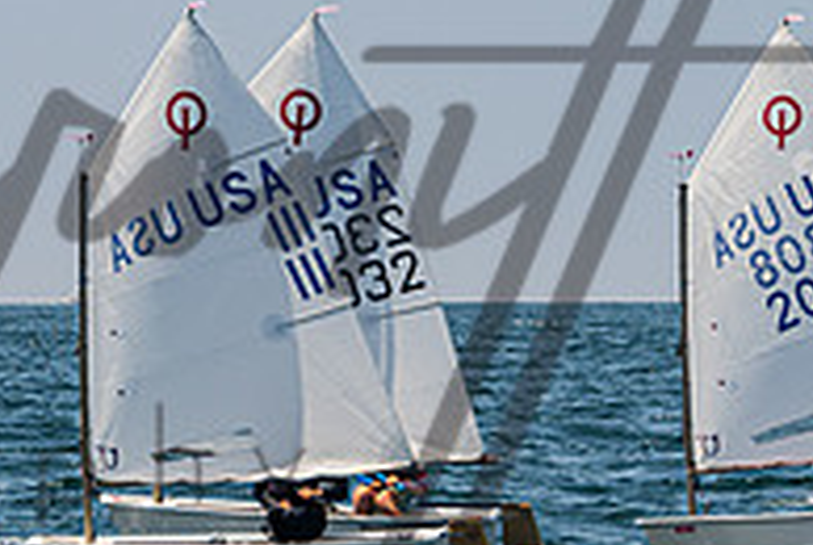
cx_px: 213
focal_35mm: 482
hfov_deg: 4.3
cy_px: 87
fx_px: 10902
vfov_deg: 2.9
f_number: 7.1
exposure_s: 1/1250
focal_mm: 145
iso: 250
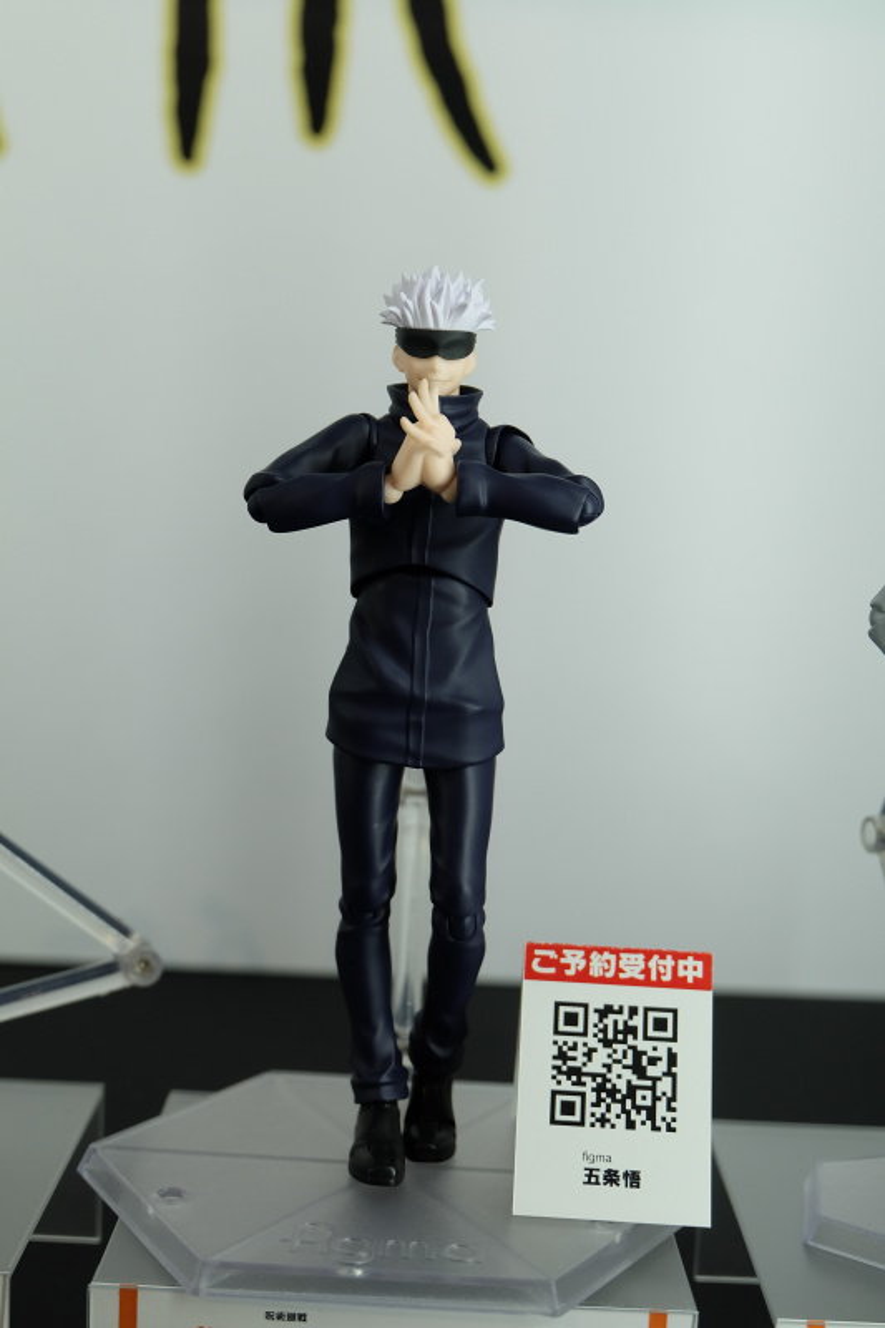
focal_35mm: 51
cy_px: 664
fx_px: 1881
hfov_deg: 26.5
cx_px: 442
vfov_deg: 38.9
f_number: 5
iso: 640
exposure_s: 1/125
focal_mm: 34
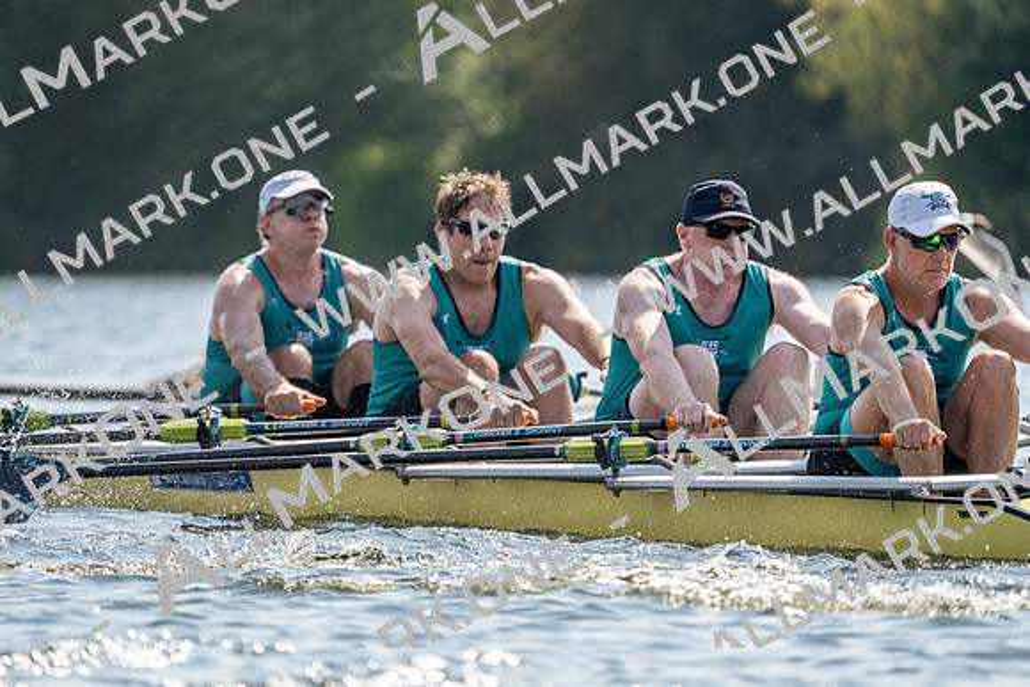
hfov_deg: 4.2
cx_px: 515
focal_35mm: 489
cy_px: 344
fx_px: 13993
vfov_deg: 2.8
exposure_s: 1/1600
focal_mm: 489
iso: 320
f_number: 6.3
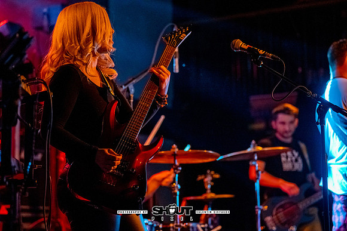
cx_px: 174
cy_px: 116
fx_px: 858
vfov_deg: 15.4
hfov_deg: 22.9
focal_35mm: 89
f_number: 2.8
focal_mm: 89
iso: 2000
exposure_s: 1/320
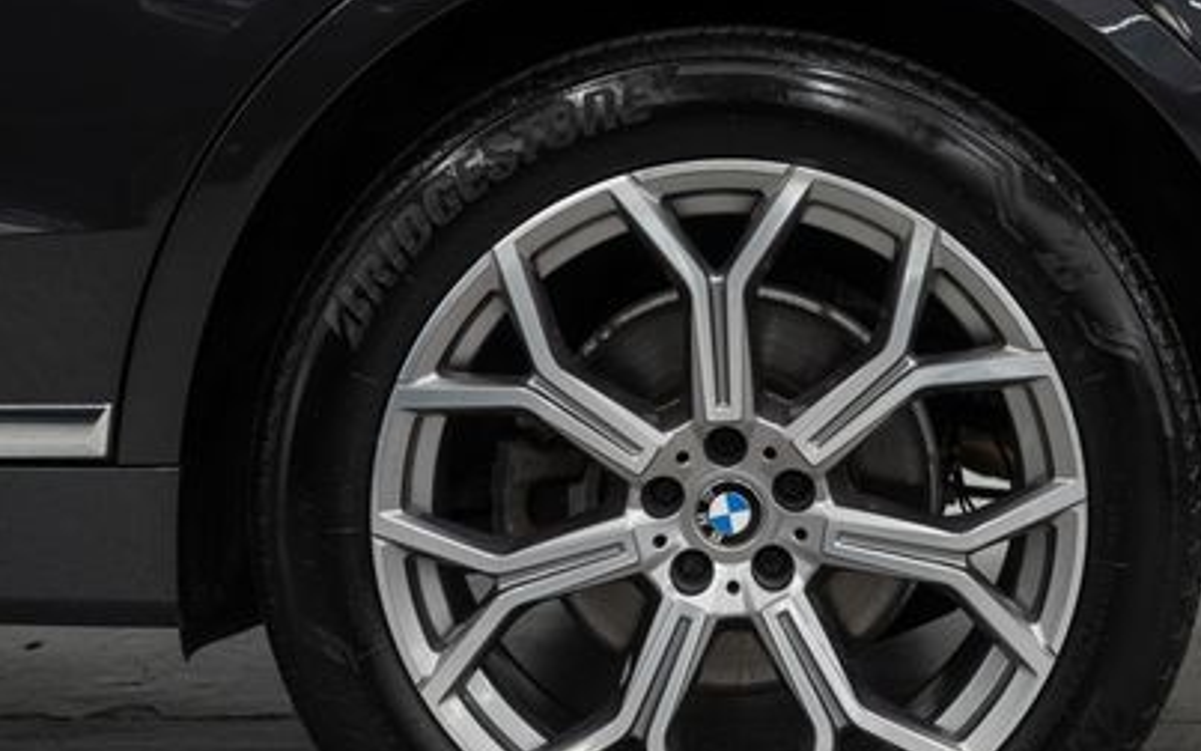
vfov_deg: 19.1
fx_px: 2226
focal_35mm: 68
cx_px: 751
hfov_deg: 30.1
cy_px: 410
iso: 200
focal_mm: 28
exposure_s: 1/40
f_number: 3.2
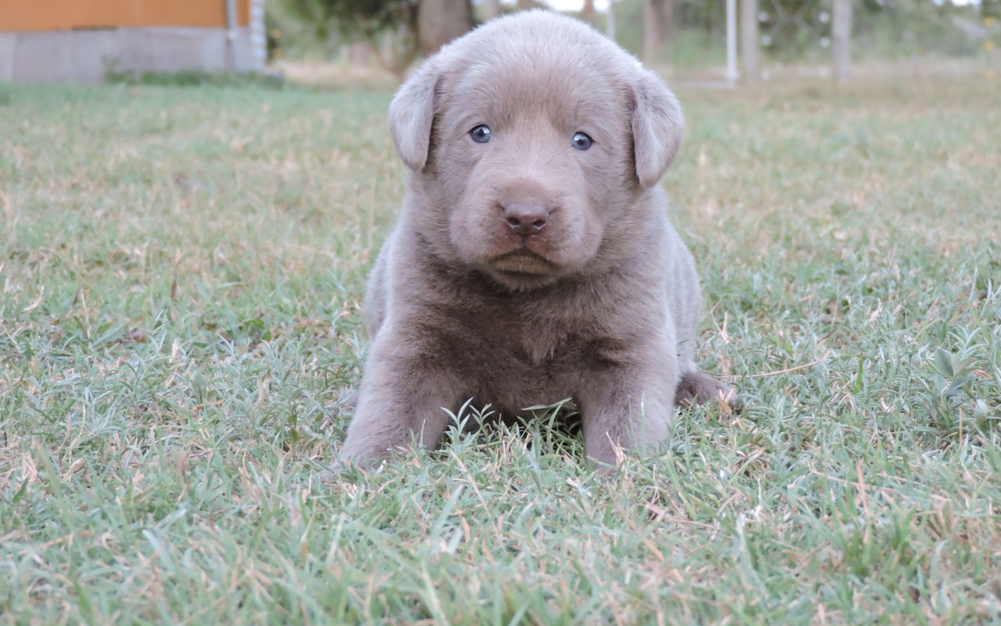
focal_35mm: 107
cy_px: 262
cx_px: 498
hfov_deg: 19.5
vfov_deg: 12.2
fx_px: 2919
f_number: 4.1
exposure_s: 1/40
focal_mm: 17.8
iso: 800
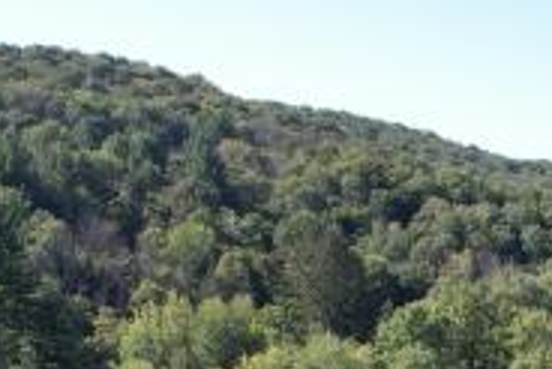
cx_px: 657
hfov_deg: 21.9
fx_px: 1320
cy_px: 567
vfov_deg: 14.7
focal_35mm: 86
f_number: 2.8
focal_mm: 8.38
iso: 100
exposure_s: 1/800
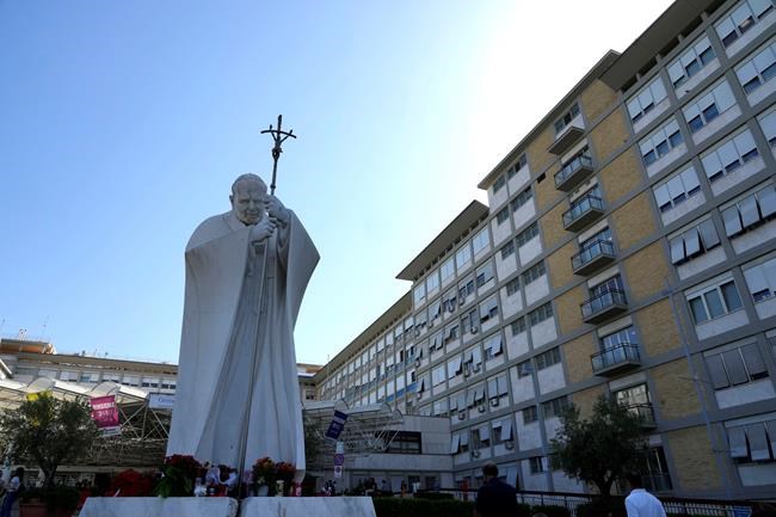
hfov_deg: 73.8
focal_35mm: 24
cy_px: 258
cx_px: 388
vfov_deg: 53.1
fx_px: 517
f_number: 13
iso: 500
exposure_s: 1/500
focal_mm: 24
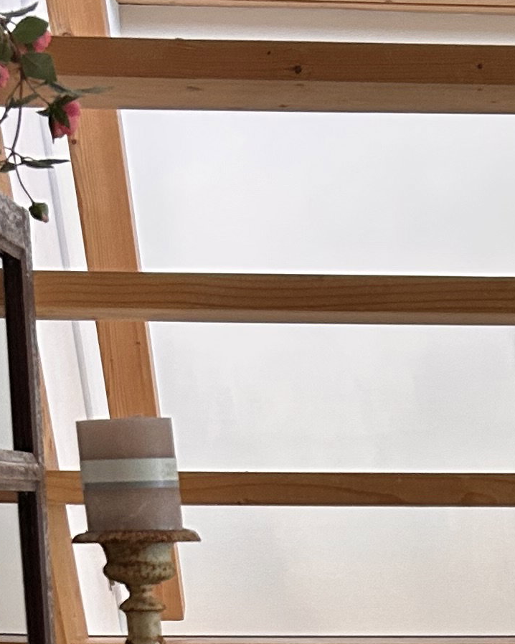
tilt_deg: -14.6
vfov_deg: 15.0
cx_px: 662
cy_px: 1091
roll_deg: -0.5
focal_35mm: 114
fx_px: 2173
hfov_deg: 13.1
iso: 160
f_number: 1.5
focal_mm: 5.7
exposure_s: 1/50
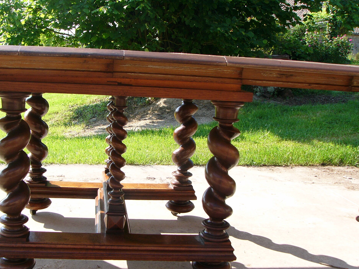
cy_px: 139
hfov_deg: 42.8
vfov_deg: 32.9
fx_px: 456
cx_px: 148
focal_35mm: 44
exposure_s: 1/125
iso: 50
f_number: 4
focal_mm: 6
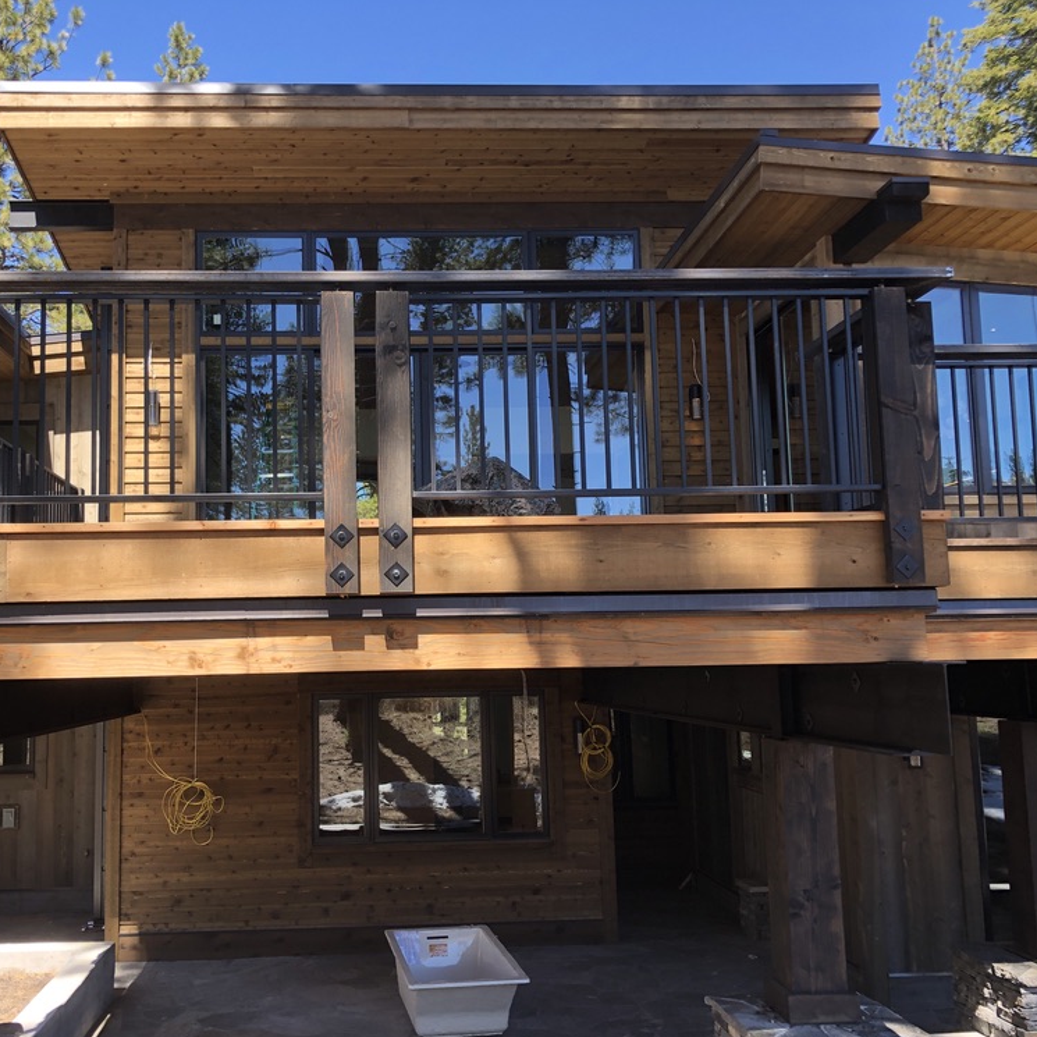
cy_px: 533
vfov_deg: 48.4
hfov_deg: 48.0
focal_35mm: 34
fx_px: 1152
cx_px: 388
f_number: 1.8
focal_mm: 4
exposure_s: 1/273
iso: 20
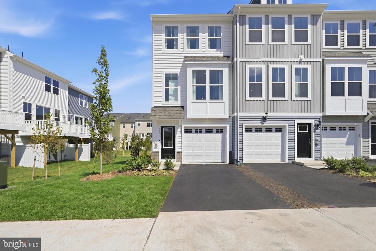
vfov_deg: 73.7
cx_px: 188
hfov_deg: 96.7
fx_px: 167
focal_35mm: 16
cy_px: 126
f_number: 8
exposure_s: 1/2500
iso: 400
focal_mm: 16
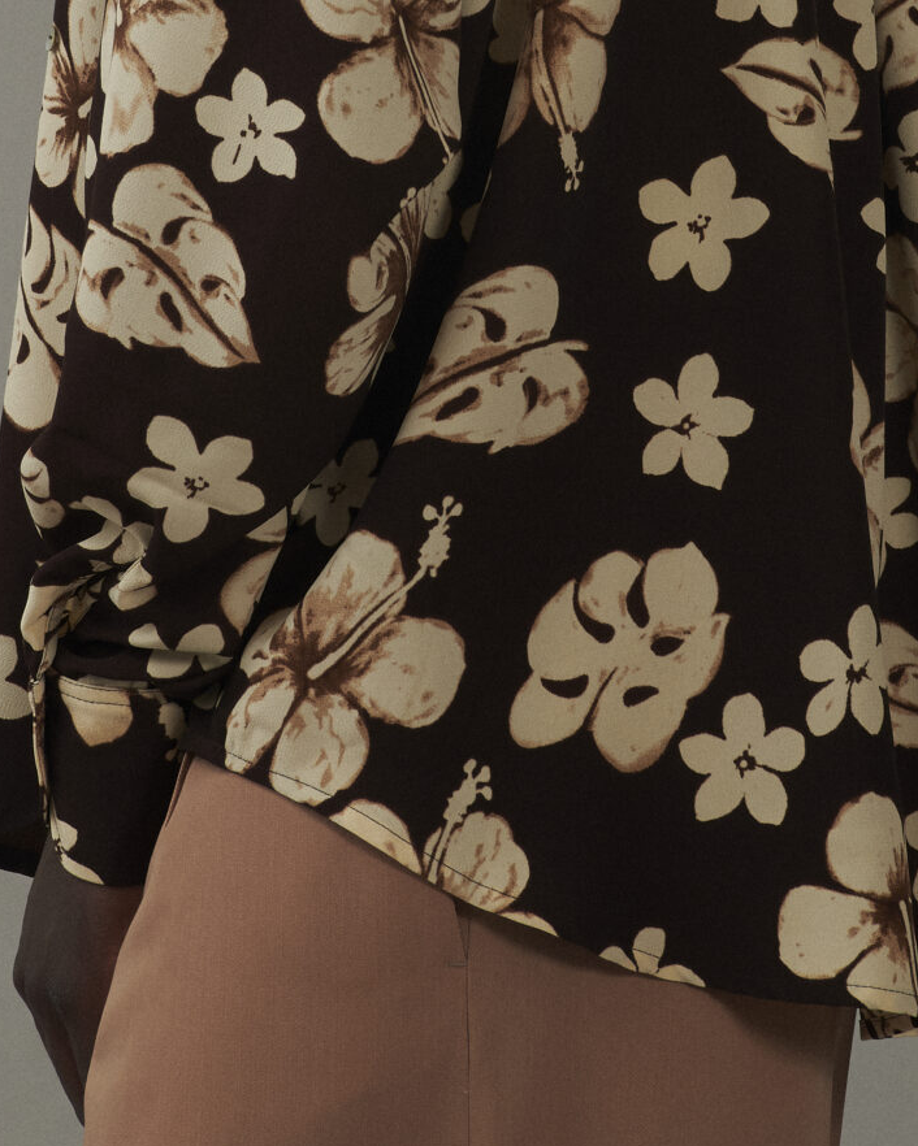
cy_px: -73
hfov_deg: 5.4
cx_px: 512
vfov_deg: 6.7
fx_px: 9710
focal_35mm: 286
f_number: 11
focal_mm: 105
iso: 200
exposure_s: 1/160
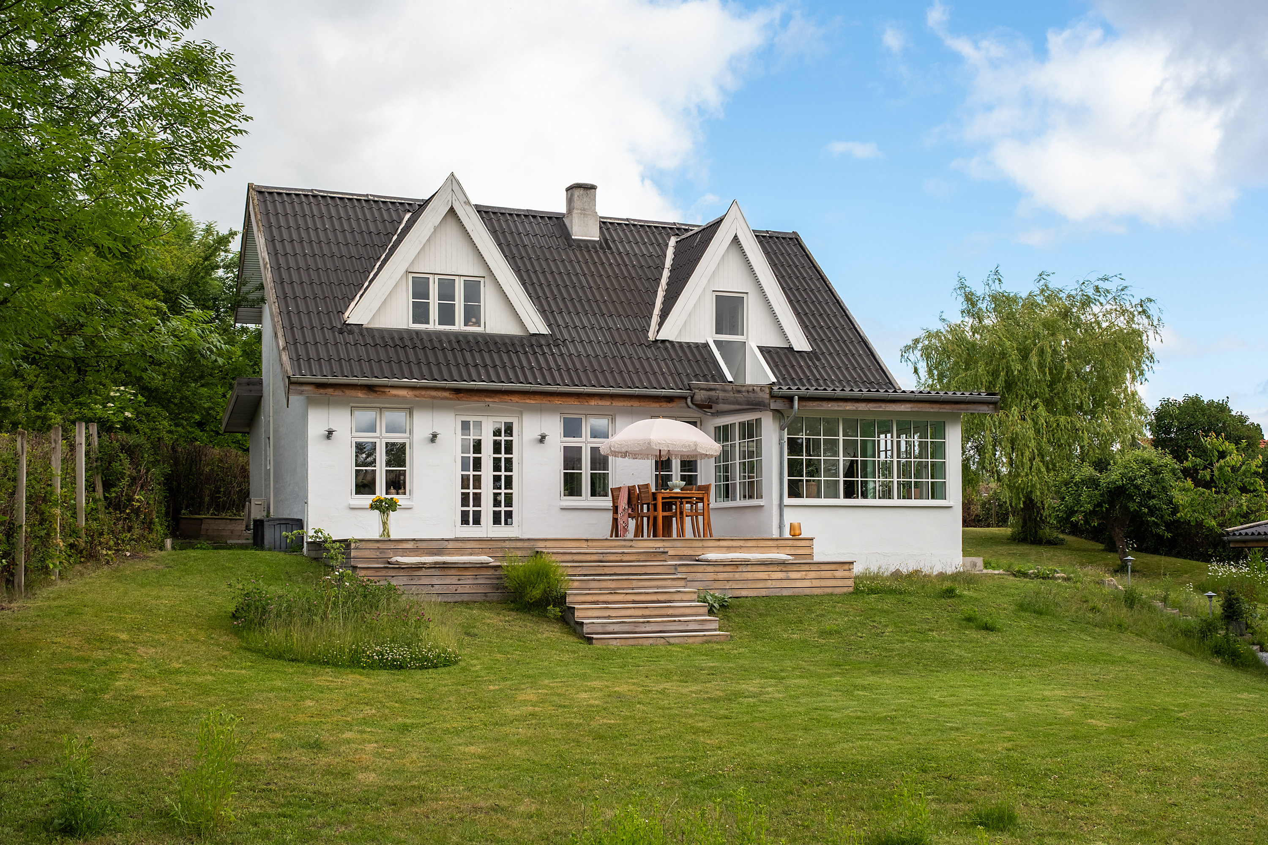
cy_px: 422
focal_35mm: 39
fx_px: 1374
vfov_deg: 34.2
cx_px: 634
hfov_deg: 49.6
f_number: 6.4
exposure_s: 1/400
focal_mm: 26
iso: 400
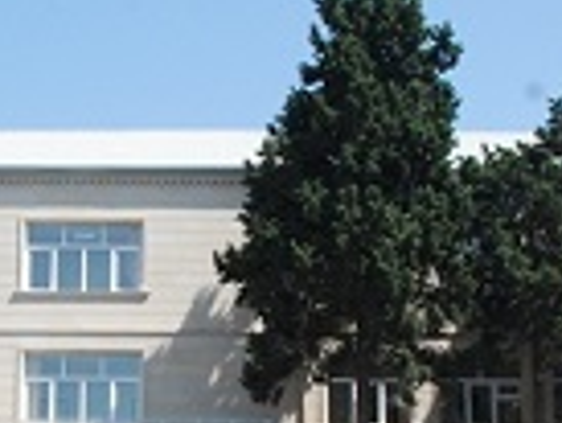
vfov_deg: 16.9
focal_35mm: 87
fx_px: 1414
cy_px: 345
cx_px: 107
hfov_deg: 22.2
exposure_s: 1/500
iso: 800
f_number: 11
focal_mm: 18
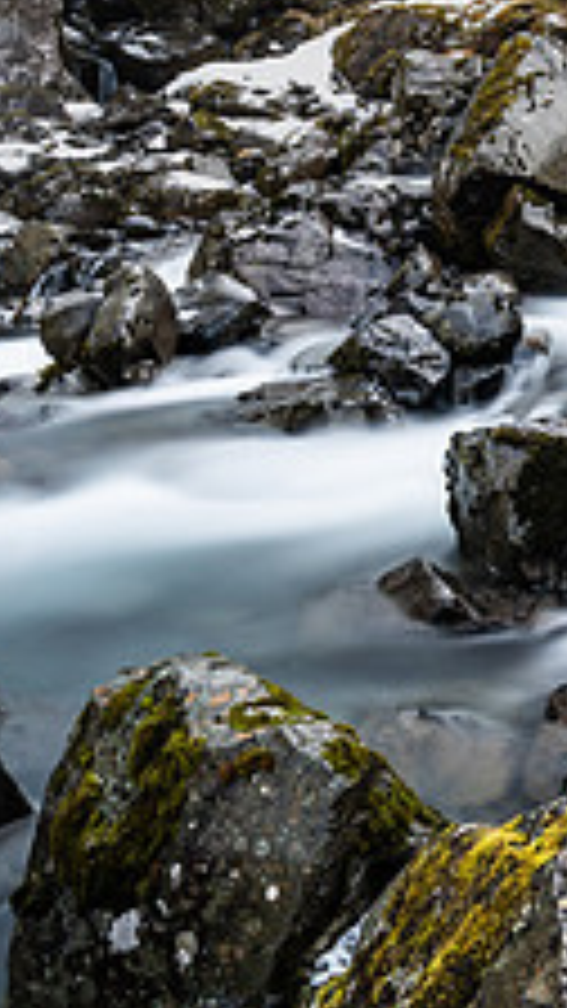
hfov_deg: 18.8
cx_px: 648
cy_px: 0
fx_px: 1630
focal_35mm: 61
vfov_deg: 31.7
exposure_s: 30
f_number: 9
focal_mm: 29
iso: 200
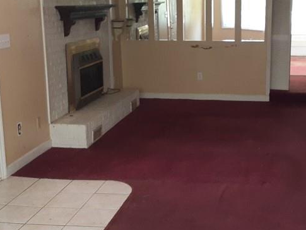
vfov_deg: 25.6
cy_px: 91
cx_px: 209
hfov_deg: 33.4
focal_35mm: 57
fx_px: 504
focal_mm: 3.6
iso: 250
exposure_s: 1/30
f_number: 1.9
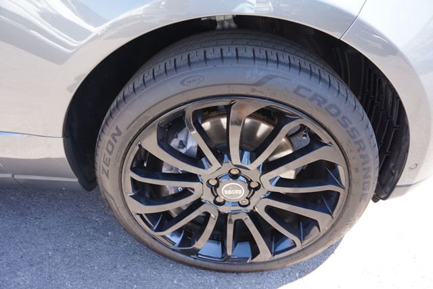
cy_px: 144
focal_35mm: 24
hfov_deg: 73.8
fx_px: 289
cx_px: 216
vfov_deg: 53.1
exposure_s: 1/60
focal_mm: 16
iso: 125
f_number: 4
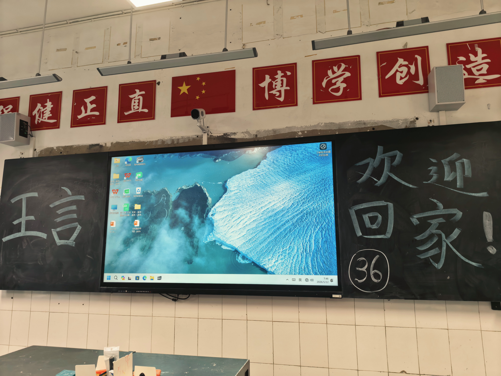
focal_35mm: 24
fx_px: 347
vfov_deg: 56.8
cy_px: 188
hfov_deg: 71.6
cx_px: 250
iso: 50
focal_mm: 6.98
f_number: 2
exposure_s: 1/60
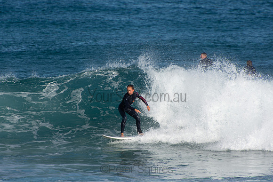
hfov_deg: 3.4
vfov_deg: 2.3
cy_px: 91
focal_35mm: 600
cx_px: 136
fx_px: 4551
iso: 160
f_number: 5.6
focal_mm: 400
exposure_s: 1/1250
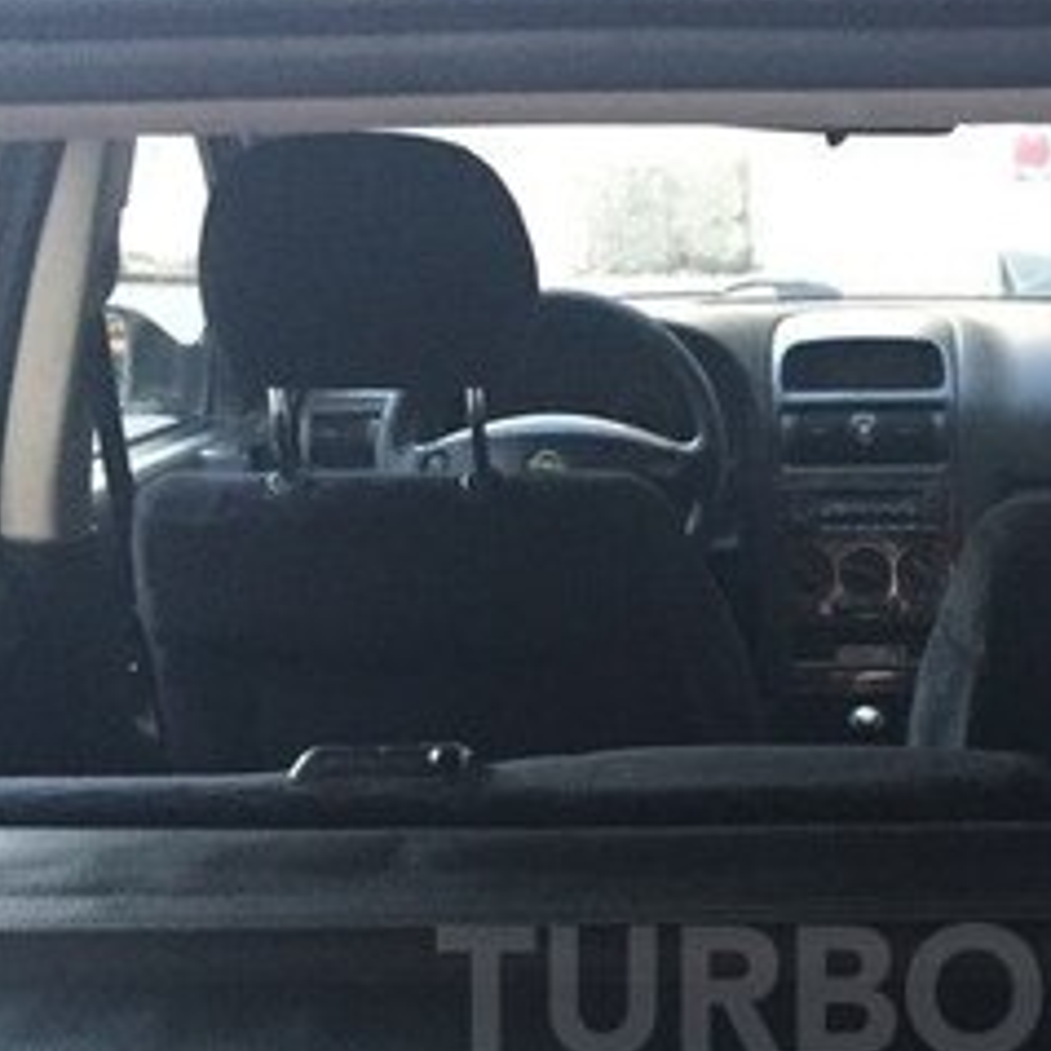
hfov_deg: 23.8
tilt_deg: -22.5
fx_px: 2439
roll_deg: -0.9
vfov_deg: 23.5
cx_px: 888
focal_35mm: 71
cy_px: 991
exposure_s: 1/33
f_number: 2.2
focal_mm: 4.15
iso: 320
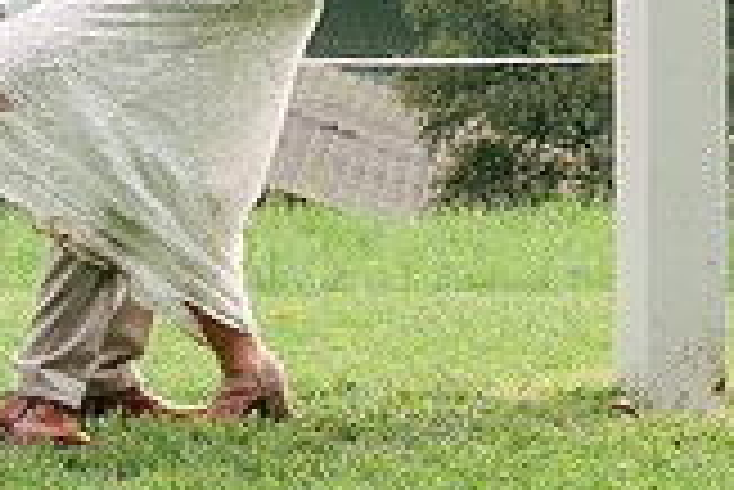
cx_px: 126
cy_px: -228
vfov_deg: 5.4
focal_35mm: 254
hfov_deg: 8.1
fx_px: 5183
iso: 500
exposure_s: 1/250
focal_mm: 70
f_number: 10
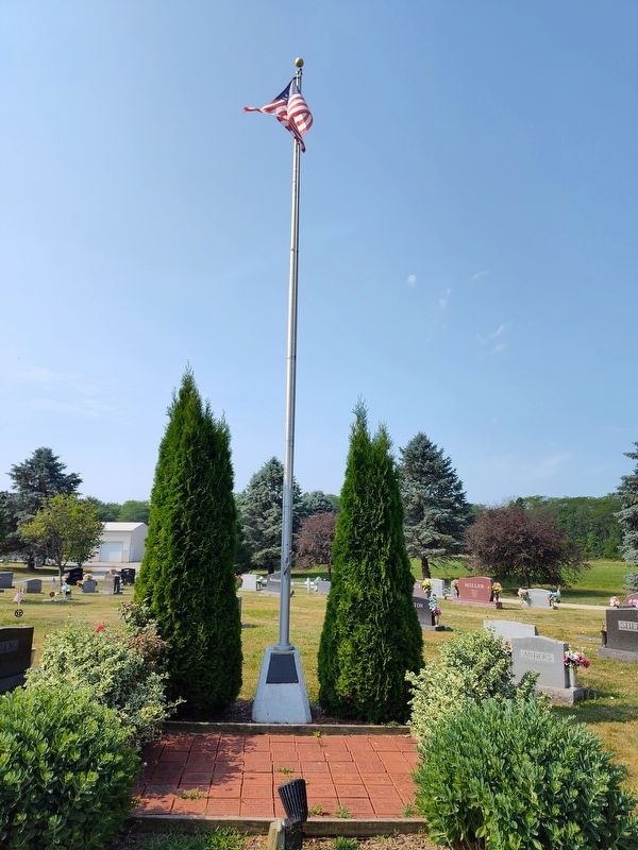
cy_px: 425
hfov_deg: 58.9
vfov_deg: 73.9
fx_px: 565
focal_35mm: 23
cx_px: 319
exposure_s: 1/1442
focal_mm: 5.56
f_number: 1.8
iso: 100
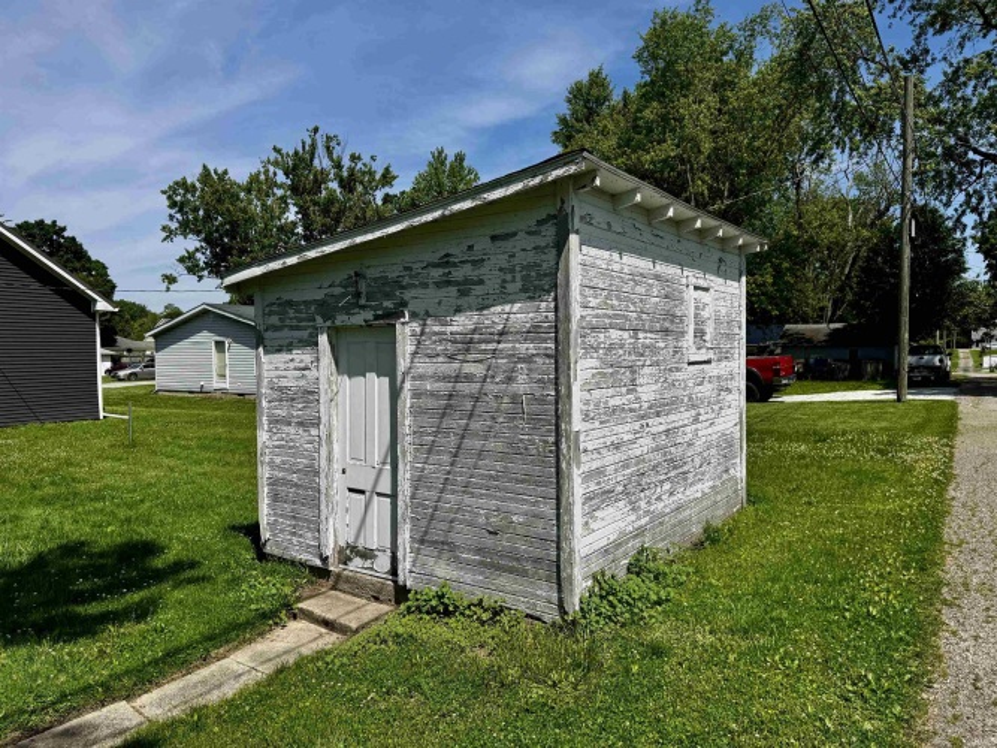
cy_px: 374
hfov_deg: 71.6
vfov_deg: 56.8
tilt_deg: -1.9
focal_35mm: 24
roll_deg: +0.4
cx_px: 498
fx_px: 691
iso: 80
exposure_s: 1/7092
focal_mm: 6.76
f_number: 1.78
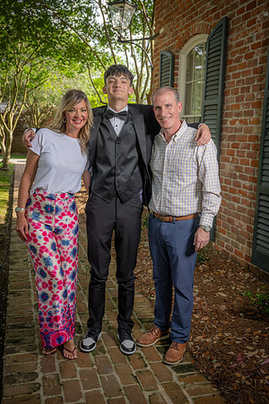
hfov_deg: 36.9
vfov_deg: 53.1
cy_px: 202
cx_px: 134
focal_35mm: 36
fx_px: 403
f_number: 5.6
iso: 100
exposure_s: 1/160
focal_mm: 36
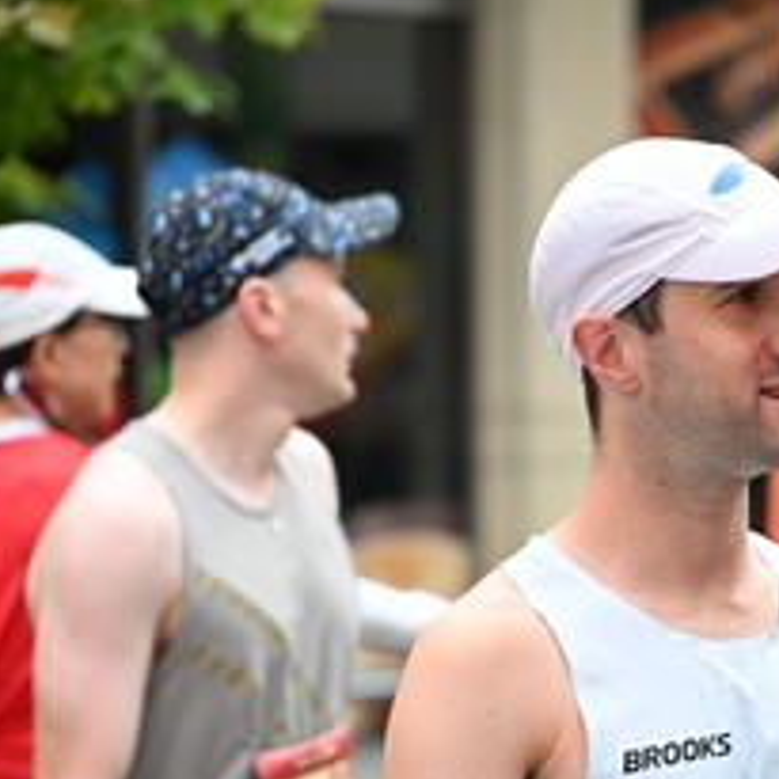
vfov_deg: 6.4
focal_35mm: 274
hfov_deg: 6.4
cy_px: 667
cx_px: 832
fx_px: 6976
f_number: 4
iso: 2500
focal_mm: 120
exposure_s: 1/640
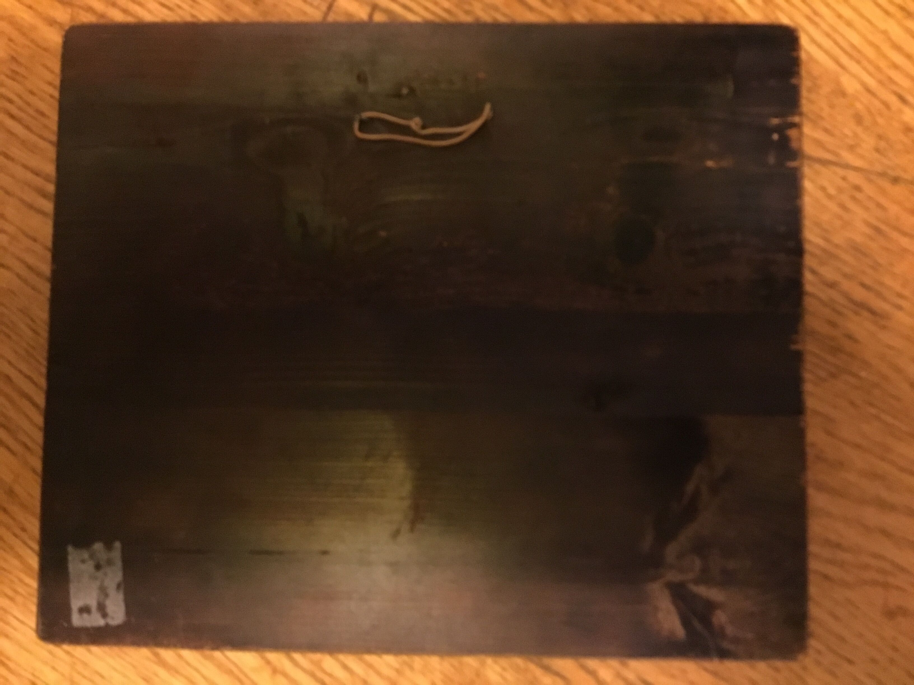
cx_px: 457
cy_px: 342
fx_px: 819
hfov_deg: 58.4
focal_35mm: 31
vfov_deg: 45.4
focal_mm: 3.3
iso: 400
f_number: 2.4
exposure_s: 1/17
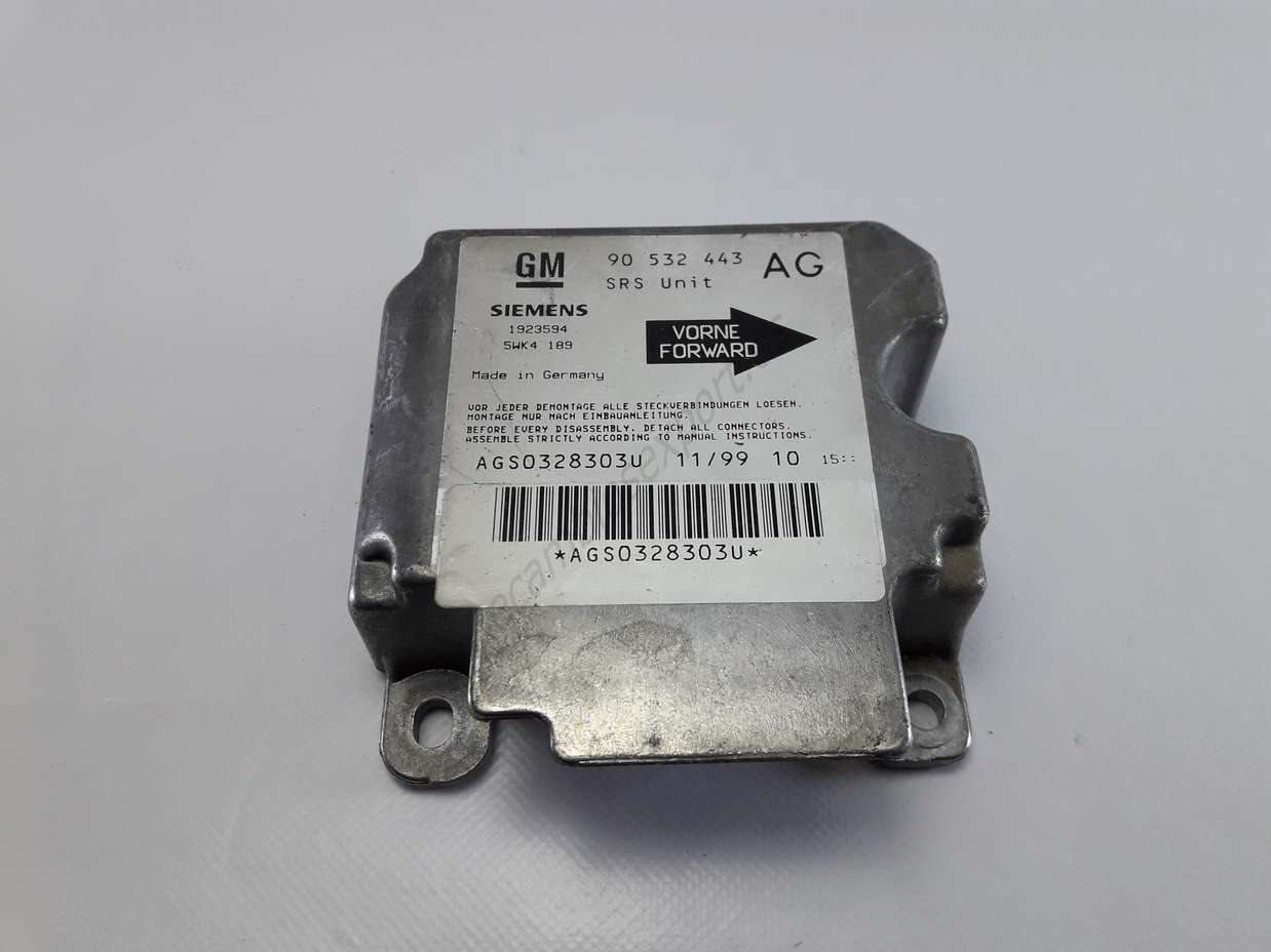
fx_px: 1028
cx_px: 636
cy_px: 476
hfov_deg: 63.5
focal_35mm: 28
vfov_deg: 49.7
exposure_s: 1/100
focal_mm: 3.7
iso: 50
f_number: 1.9
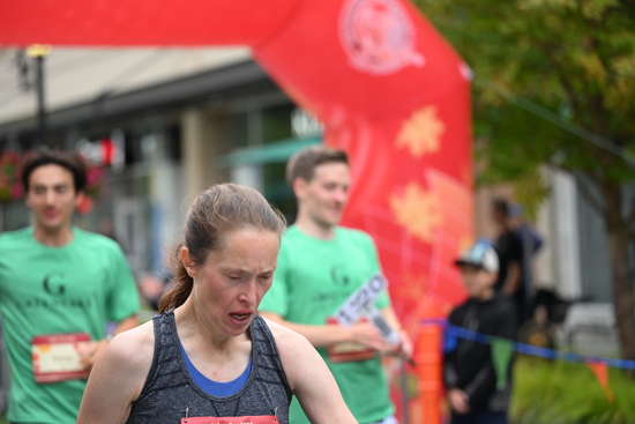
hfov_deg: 20.4
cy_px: 212
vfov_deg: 13.7
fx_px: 1764
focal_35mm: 100
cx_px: 318
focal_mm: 100
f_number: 2.8
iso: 1600
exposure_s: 1/1250
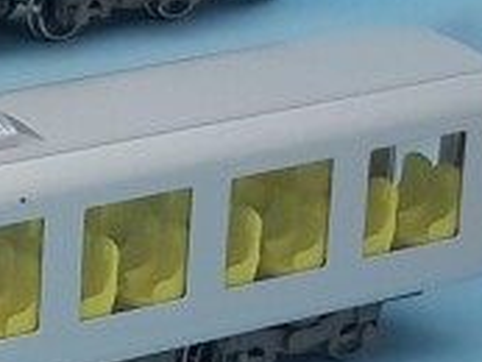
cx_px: -340
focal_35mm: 100
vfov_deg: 14.8
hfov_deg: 16.8
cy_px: 203
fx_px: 1393
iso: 100
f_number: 1.9
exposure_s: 1/50
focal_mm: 3.6
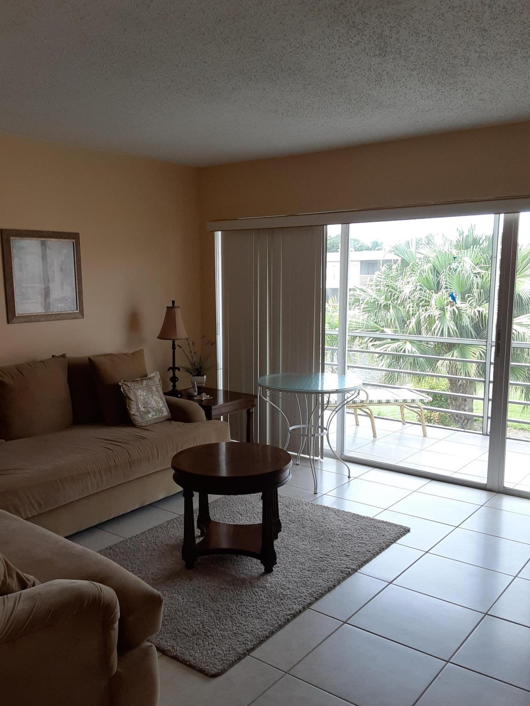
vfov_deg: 59.9
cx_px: 237
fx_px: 612
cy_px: 374
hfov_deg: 46.7
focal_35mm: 30
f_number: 1.9
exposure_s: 1/120
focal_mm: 2.91
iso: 40
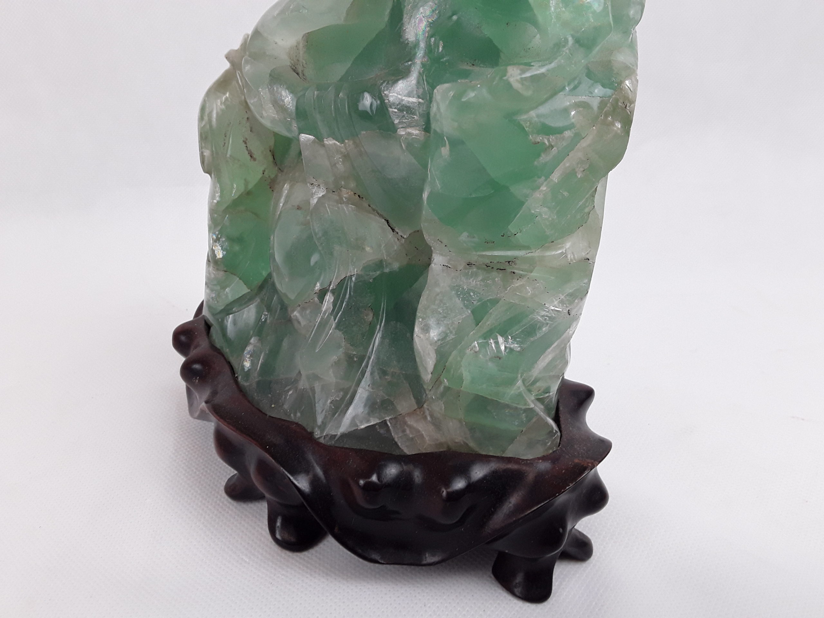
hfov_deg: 65.3
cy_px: 309
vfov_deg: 51.4
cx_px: 412
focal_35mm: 27
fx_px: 643
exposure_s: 1/50
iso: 40
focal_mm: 2.91
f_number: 1.9
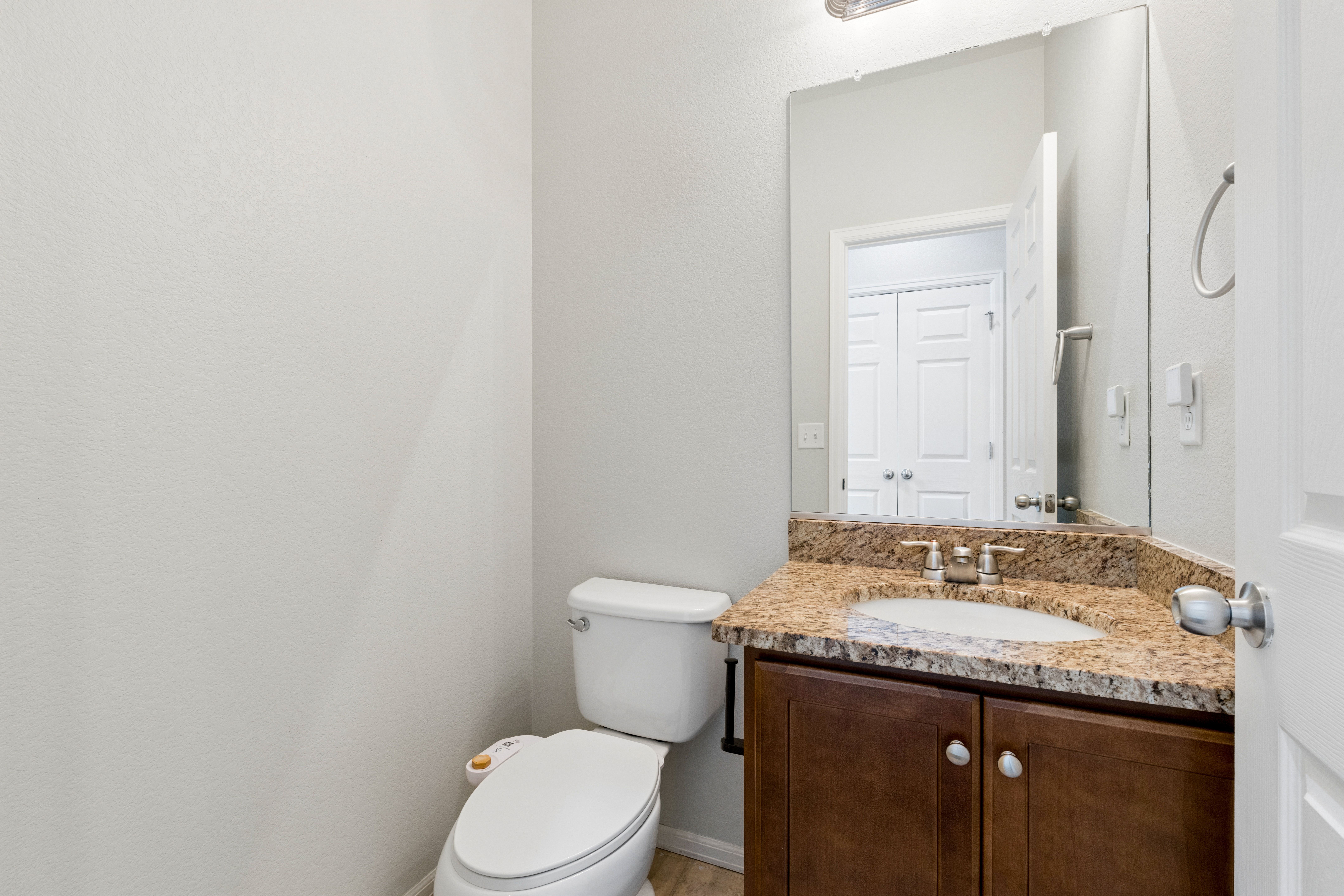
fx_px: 597
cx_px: 672
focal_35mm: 16
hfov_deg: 96.7
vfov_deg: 73.7
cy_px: 448
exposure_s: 1/10
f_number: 11
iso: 640
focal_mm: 16
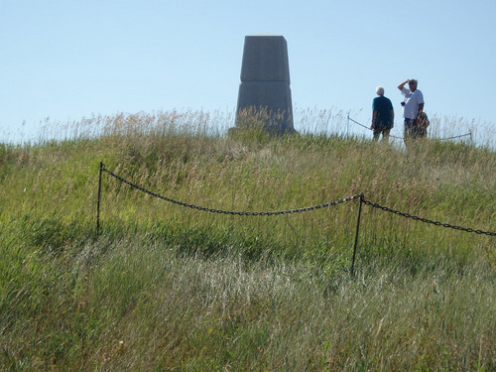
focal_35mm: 118
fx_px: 1691
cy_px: 186
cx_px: 248
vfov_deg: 12.6
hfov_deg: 16.7
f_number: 5.5
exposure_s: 1/640
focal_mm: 21.2
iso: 125
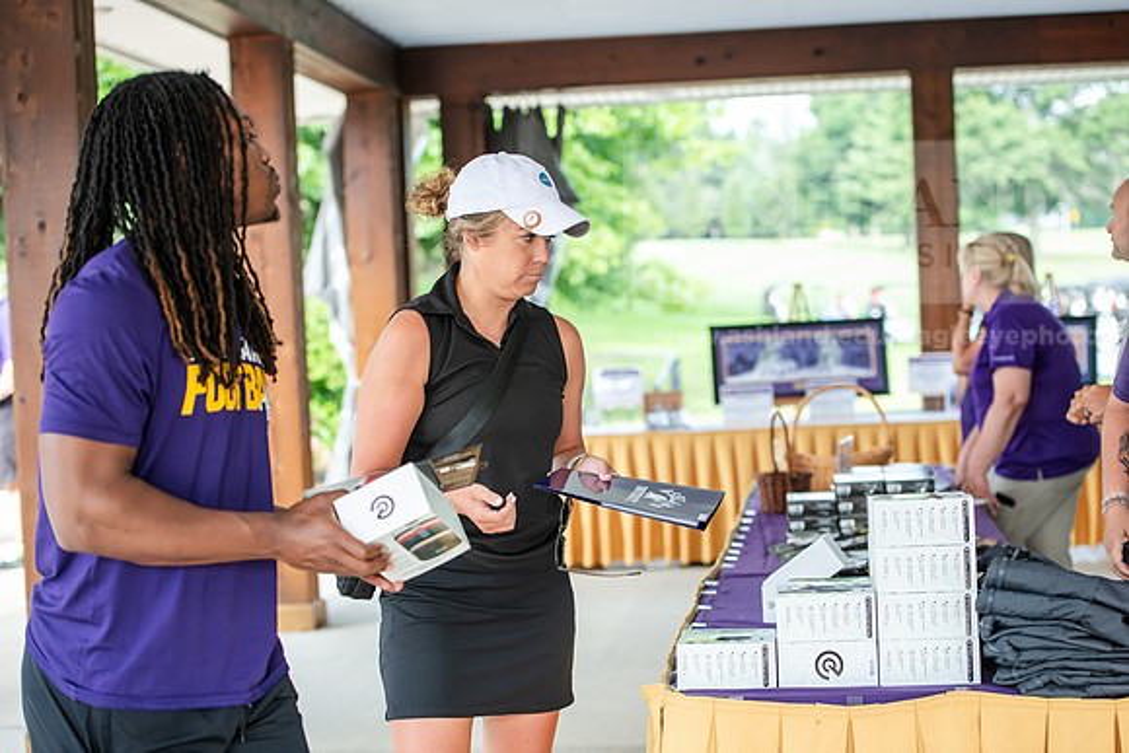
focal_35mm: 70
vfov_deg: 19.5
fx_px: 2196
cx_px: 564
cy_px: 376
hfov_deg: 28.8
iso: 320
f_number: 3.5
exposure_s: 1/250
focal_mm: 70
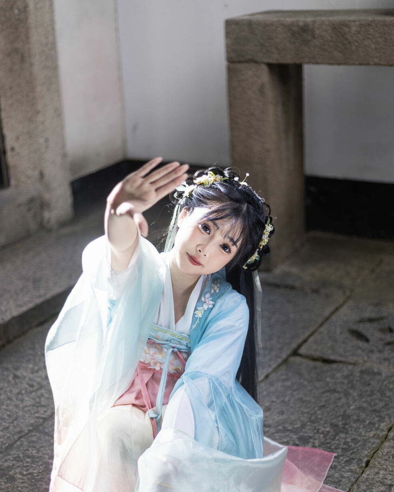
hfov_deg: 25.4
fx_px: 875
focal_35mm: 60
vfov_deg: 31.4
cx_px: 197
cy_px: 292
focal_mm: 50
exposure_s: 1/800
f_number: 1.8
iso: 100
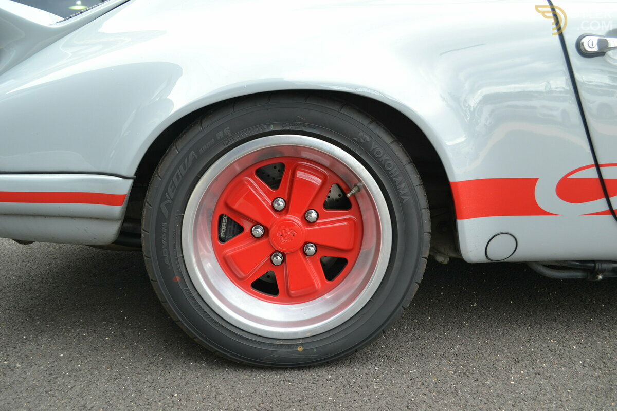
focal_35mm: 30
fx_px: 514
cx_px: 308
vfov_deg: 43.6
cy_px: 206
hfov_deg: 61.9
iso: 400
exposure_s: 1/125
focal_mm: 20
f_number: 5.6
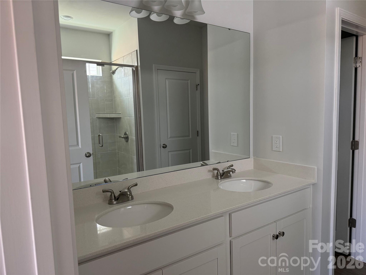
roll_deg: +1.3
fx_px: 254
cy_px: 138
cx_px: 183
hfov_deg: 71.6
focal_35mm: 24
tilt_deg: -5.4
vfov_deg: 56.8
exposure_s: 1/97
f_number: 1.78
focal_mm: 6.76
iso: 200
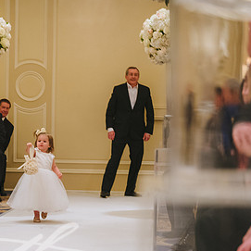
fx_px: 927
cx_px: 25
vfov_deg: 15.4
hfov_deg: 15.2
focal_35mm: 113
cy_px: 170
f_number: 3.5
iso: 2500
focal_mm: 62
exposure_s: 1/160
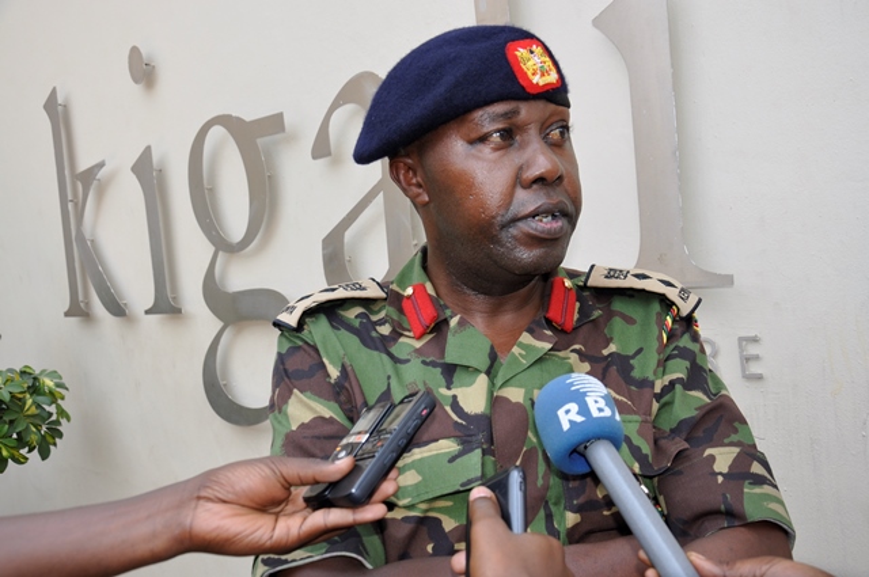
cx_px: 434
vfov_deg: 31.8
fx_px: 1013
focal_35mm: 42
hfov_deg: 46.5
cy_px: 288
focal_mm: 28
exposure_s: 1/200
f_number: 7.1
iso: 200
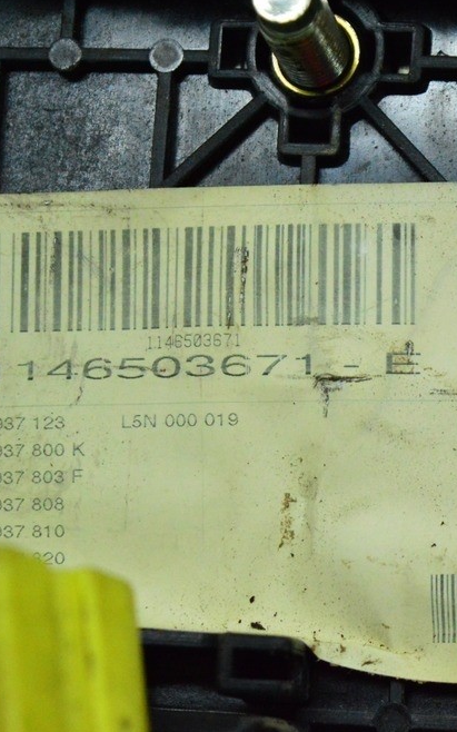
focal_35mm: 131
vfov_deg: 16.0
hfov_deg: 10.0
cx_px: 379
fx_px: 2608
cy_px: 365
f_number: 5.6
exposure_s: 1/640
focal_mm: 55
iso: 6400
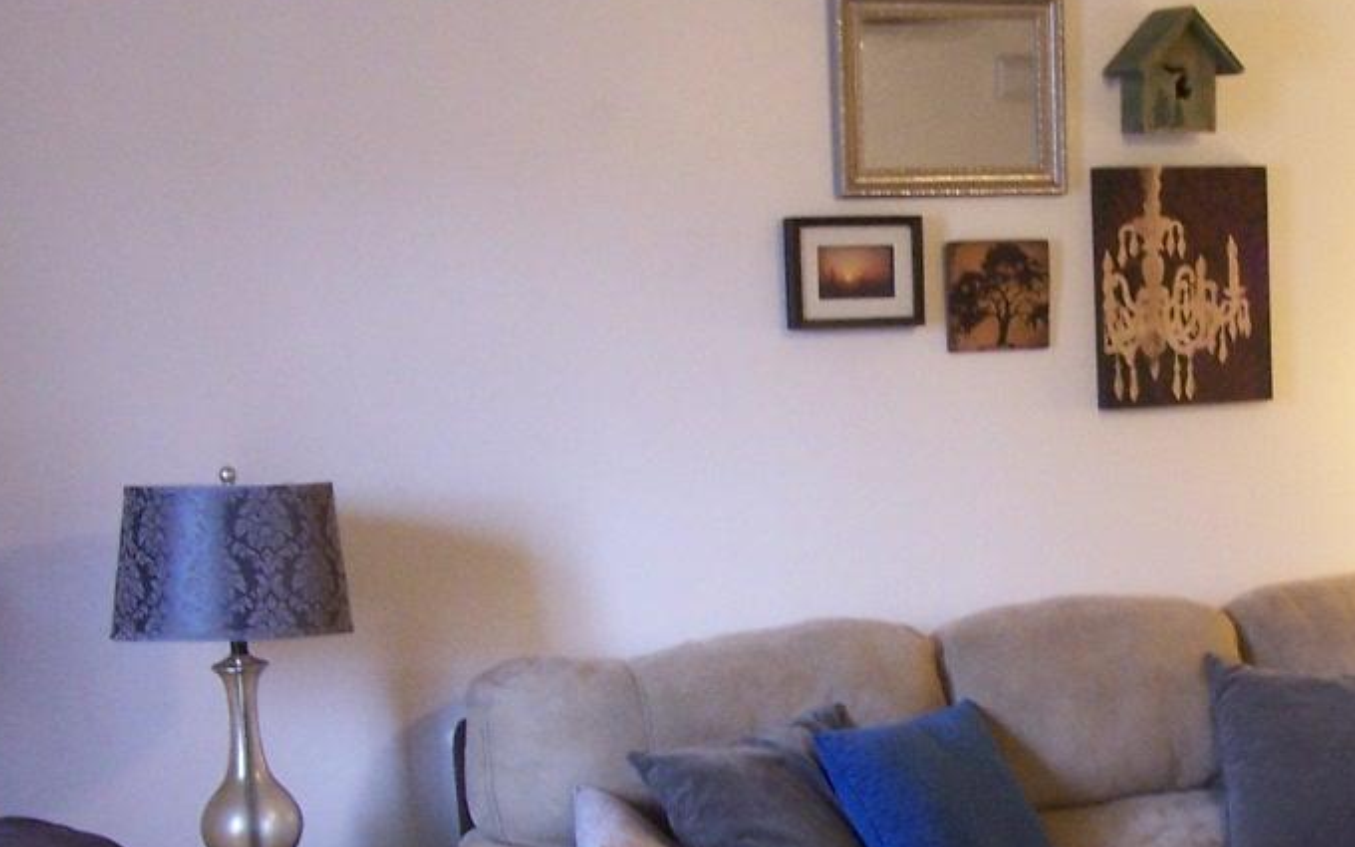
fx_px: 3397
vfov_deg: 14.2
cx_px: 1040
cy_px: 558
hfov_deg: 22.3
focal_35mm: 92
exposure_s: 1/8
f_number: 2.8
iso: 140
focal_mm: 6.3
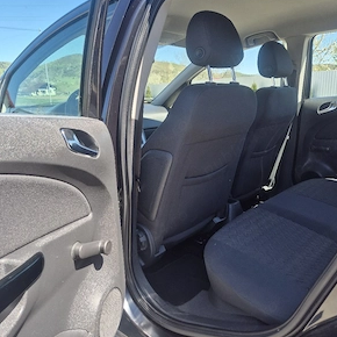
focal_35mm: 28
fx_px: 308
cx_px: 173
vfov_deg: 57.3
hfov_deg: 57.3
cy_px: 162
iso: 25
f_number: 1.8
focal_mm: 5.4
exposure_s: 1/455
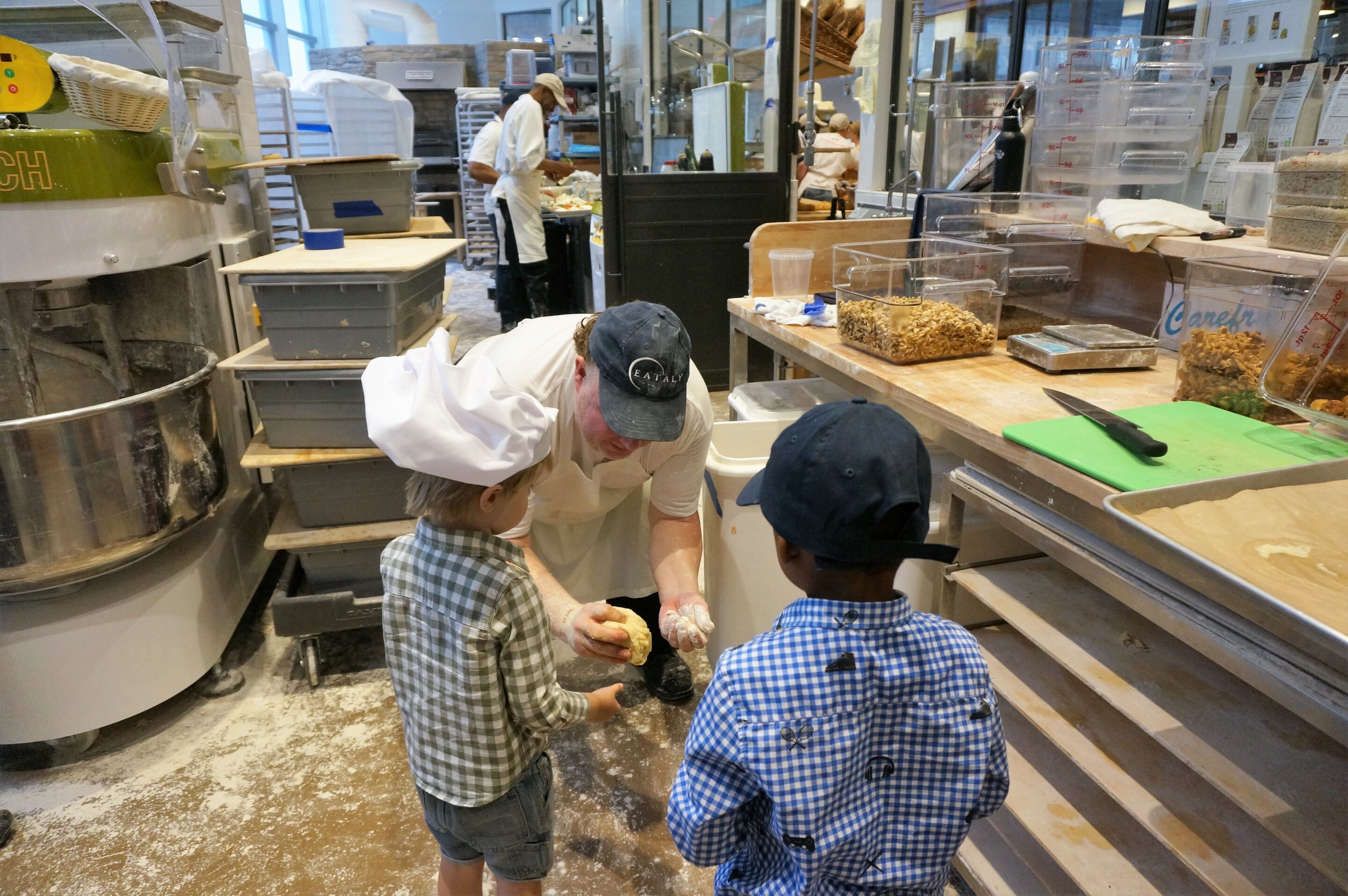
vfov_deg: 53.0
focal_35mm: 24
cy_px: 448
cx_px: 674
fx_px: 898
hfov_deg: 73.8
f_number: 4
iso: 1000
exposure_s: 1/160
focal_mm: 16
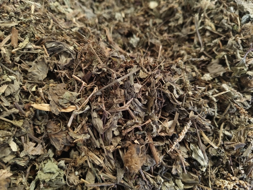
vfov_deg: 58.9
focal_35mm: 23
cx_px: 126
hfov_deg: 73.9
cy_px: 95
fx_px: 168
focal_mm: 5.6
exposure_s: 1/100
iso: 551
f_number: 1.88
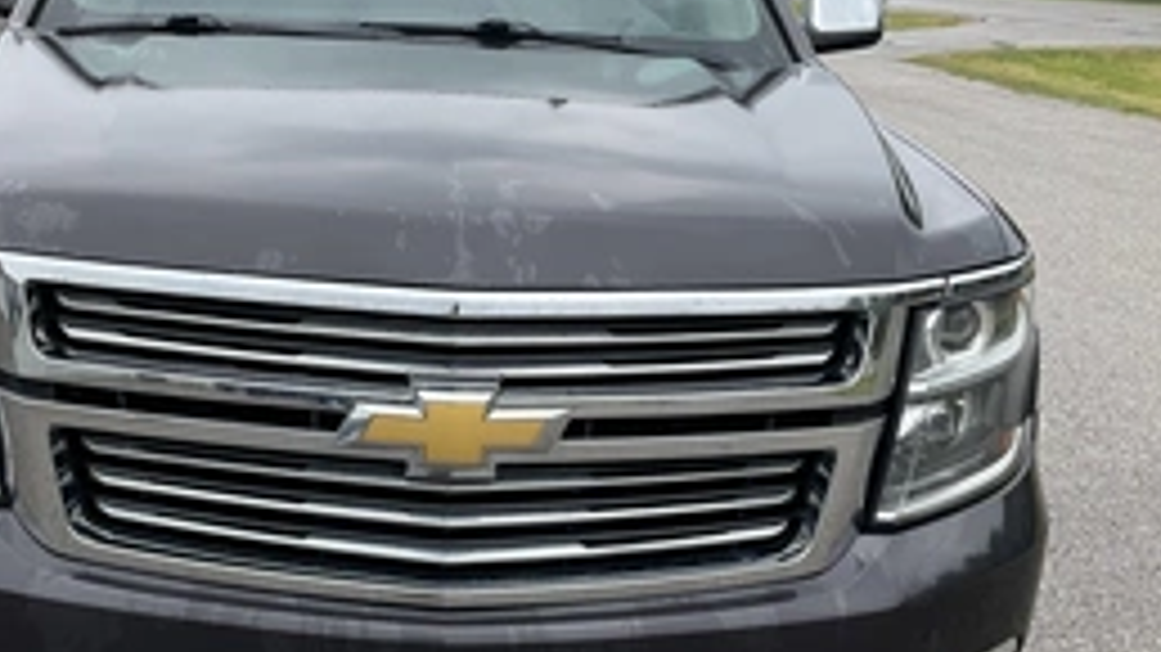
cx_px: 423
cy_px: 315
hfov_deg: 41.7
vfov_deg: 24.4
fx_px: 1508
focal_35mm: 49
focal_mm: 3
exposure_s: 1/465
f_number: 1.8
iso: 25
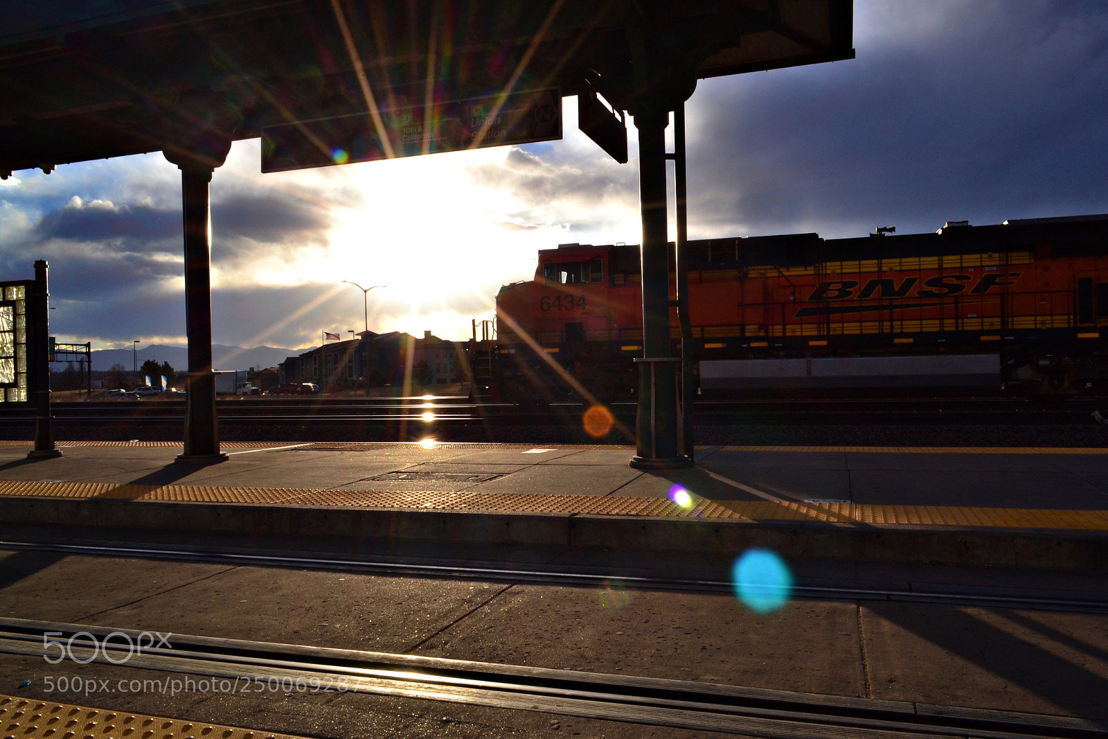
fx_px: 831
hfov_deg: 67.4
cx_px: 554
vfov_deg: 47.9
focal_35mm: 27
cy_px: 370
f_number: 22
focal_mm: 18
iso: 250
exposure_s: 1/100
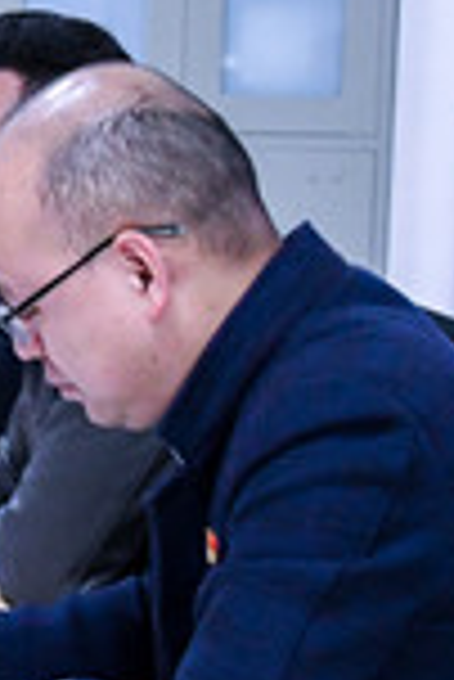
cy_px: 209
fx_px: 3001
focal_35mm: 159
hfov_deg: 8.5
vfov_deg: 12.9
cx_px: -234
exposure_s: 1/125
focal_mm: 20
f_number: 4.5
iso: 3200
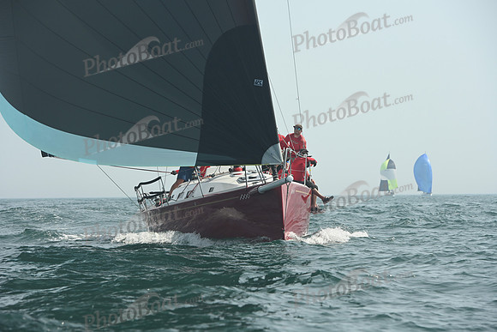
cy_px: 166
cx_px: 248
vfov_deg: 9.5
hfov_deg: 14.2
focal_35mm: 145
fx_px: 2002
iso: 320
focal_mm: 145
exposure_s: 1/1250
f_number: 7.1
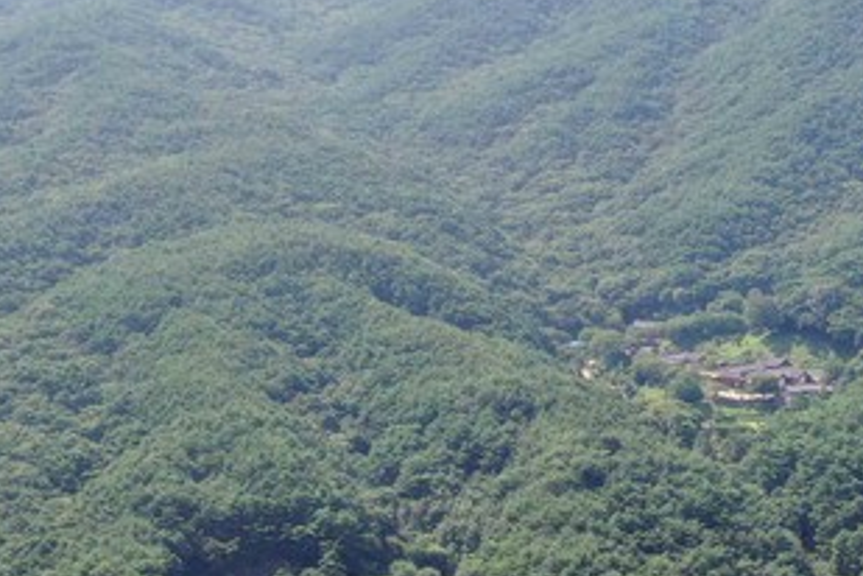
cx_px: 547
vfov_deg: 15.4
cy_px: 582
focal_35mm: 87
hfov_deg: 23.3
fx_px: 2085
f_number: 5.6
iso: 100
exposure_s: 1/400
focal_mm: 10.26
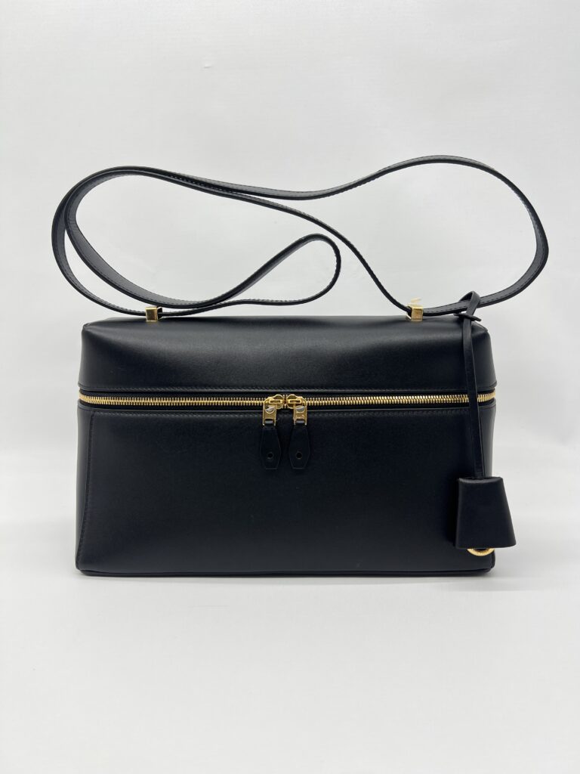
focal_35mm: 26
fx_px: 581
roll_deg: -0.2
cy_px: 387
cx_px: 290
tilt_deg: -8.7
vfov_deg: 67.3
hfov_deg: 53.1
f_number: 1.5
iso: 40
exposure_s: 1/170
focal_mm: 5.7
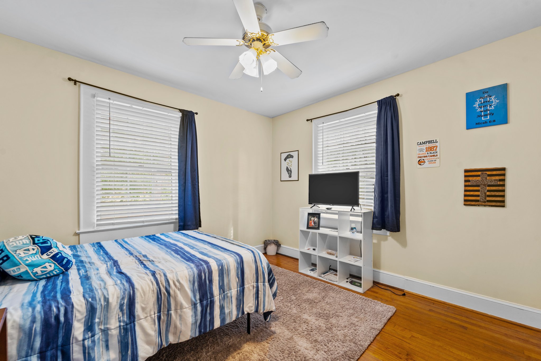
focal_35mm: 14
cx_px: 270
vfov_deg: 81.2
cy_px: 180
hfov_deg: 104.3
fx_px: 210
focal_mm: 14
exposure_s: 1/6
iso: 250
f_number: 8
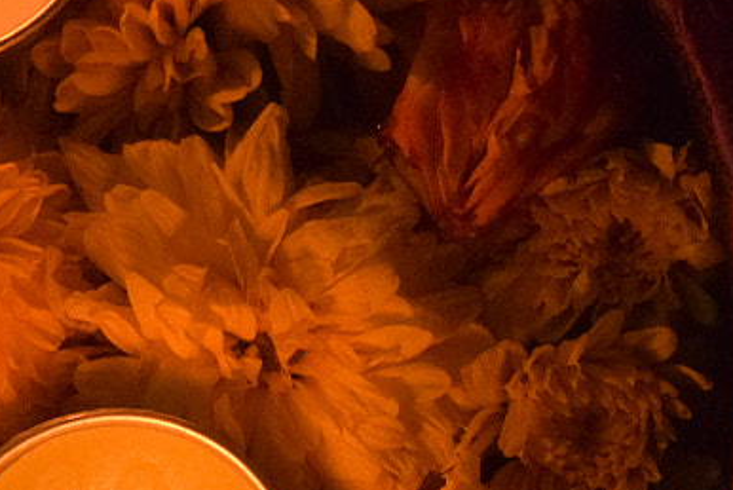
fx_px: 4809
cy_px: 393
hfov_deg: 8.6
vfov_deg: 5.8
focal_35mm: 236
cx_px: -133
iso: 3200
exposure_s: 1/640
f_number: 7.1
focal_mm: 38
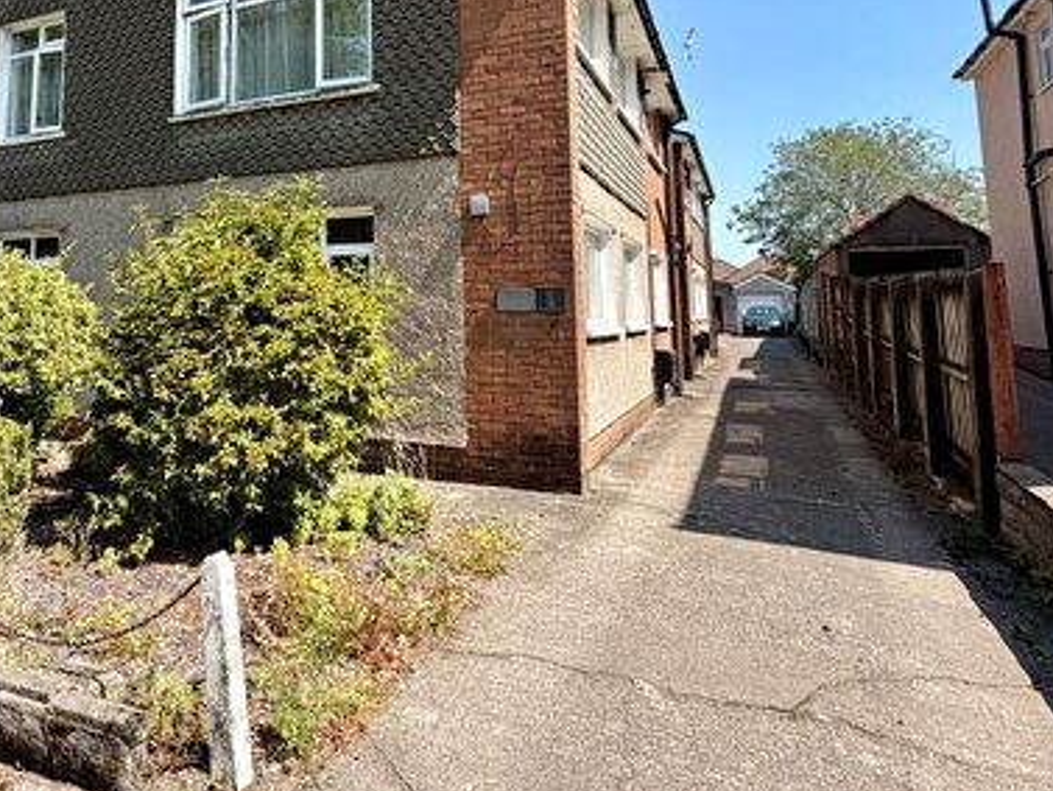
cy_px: 225
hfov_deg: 65.3
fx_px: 791
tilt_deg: +6.6
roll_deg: +0.0
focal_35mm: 26
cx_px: 341
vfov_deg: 51.4
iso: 32
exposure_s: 1/770
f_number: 2.2
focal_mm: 2.22
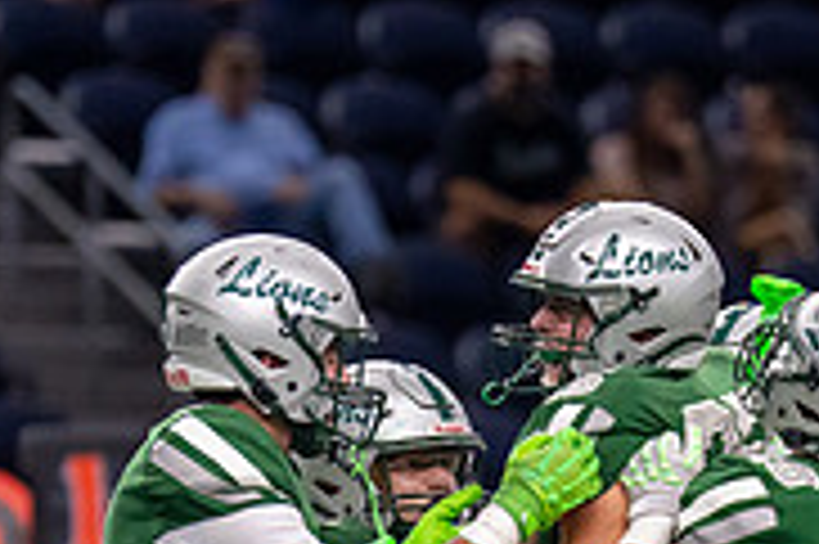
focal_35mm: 944
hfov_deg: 2.2
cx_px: 463
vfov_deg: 1.5
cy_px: 714
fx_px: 21456
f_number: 2.8
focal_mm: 200
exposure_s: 1/1000
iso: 2000
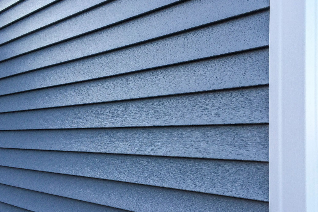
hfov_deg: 51.8
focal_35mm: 37
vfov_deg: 35.8
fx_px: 327
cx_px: 179
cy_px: 124
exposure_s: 1/240
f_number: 2.2
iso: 32
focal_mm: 4.15
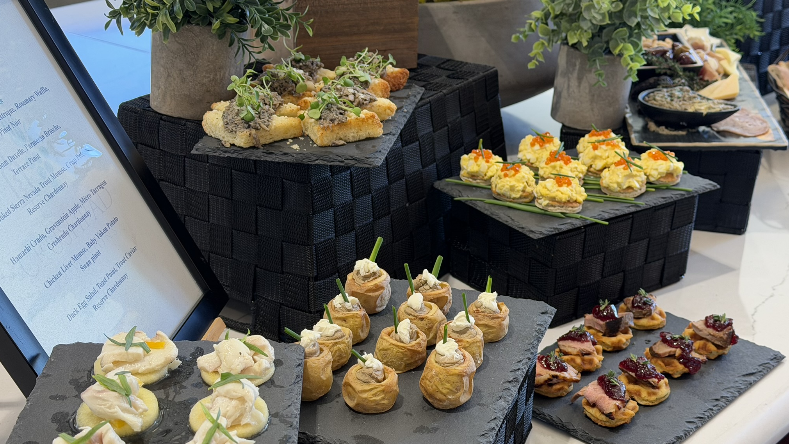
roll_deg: -0.6
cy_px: 267
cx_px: 392
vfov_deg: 22.6
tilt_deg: -24.5
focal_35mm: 53
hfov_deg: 39.2
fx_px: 1109
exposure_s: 1/60
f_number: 1.78
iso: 50
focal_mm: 6.76
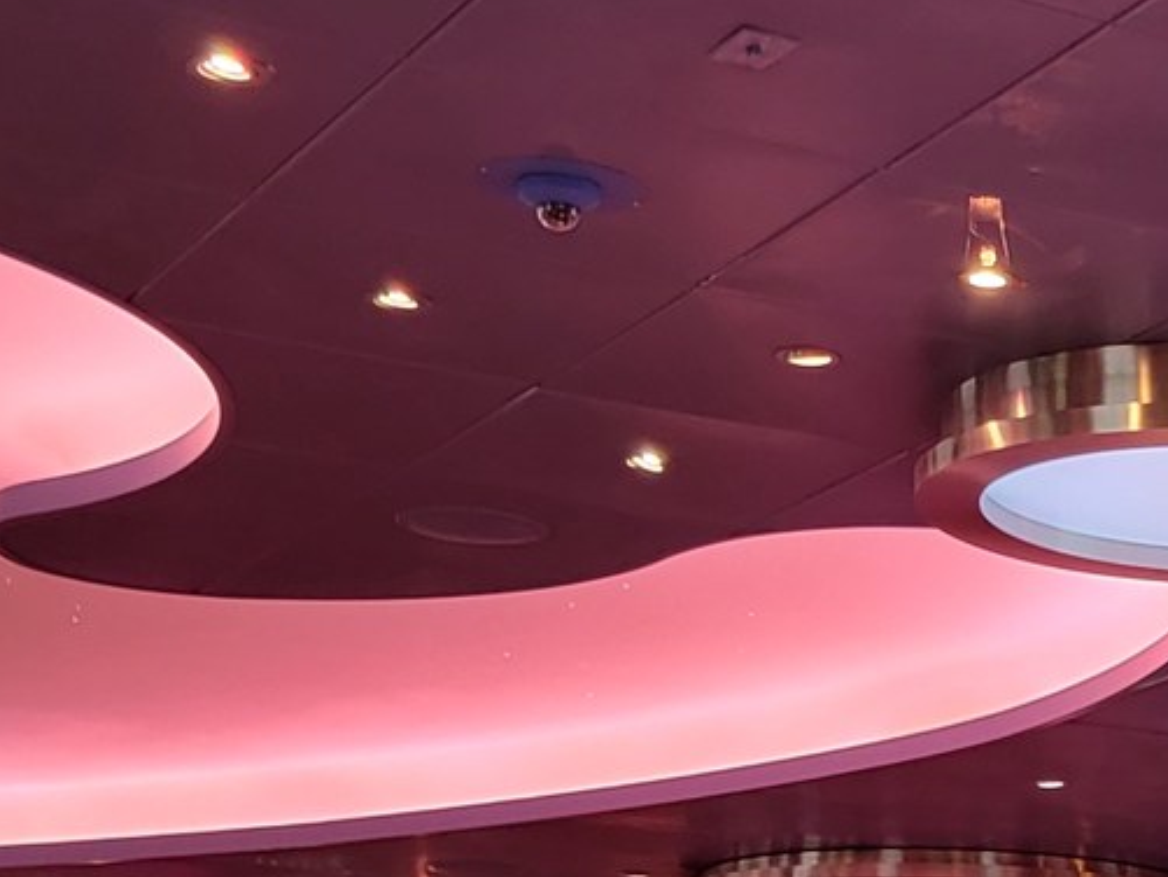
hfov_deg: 16.0
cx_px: 1623
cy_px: 1054
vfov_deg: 12.6
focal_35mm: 115
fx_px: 3881
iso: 320
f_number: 1.8
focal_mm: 6.7
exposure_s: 1/40
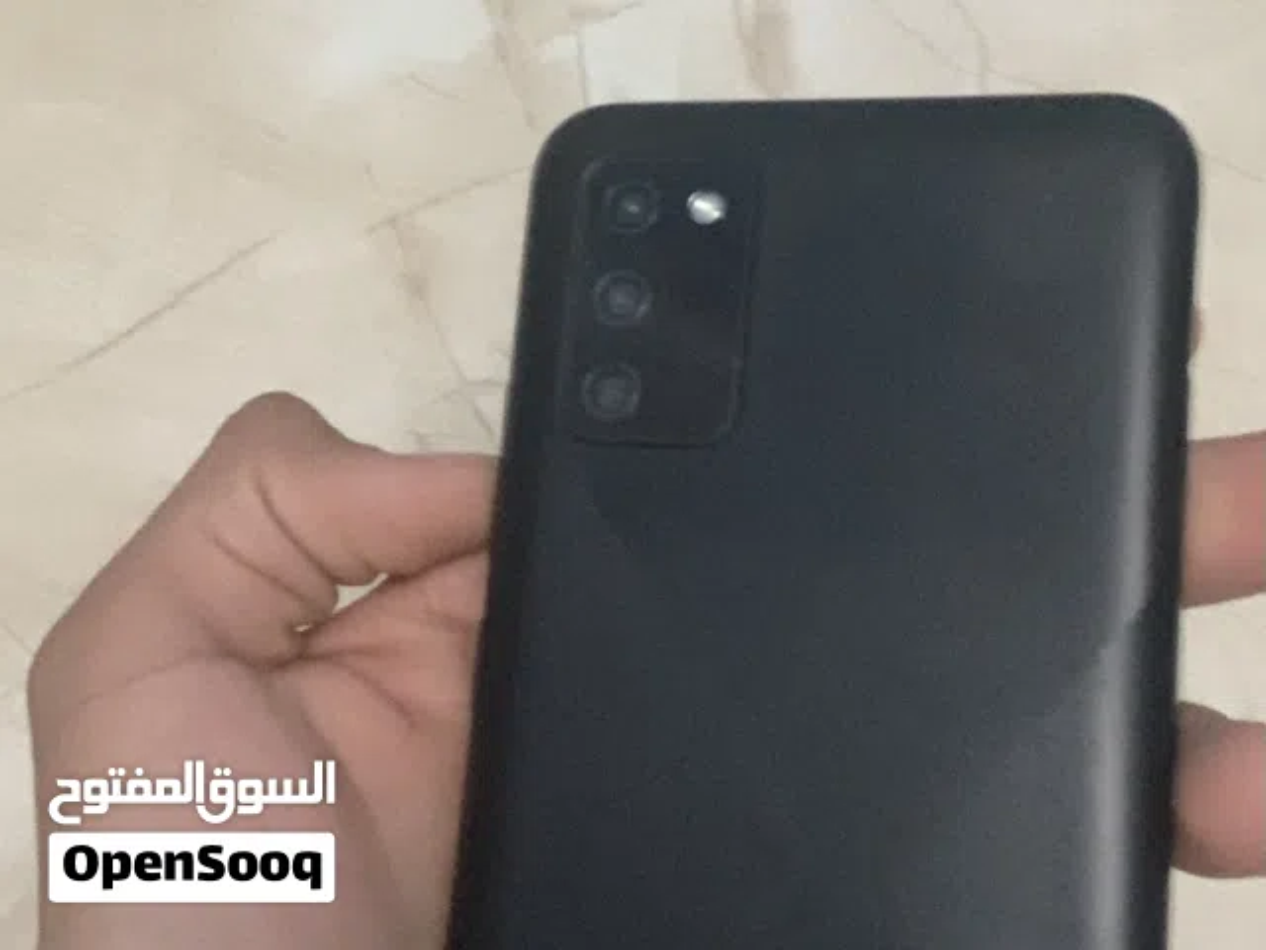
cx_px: 633
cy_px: 475
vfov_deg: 44.2
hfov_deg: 56.8
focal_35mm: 32
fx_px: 1170
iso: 500
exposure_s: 1/20
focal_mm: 2.87
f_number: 2.2
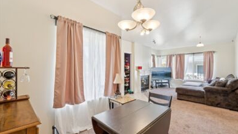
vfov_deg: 67.1
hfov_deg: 99.4
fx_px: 101
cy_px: 65
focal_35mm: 16
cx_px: 119
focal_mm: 10
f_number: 9
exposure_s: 1/10
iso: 250
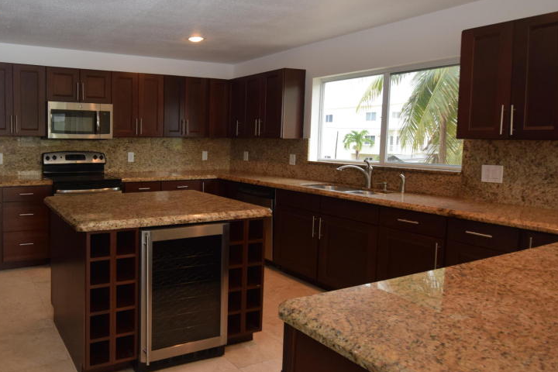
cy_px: 165
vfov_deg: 53.0
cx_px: 126
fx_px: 372
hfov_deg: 68.0
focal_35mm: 24
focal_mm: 10
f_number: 5
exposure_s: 1/100
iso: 800
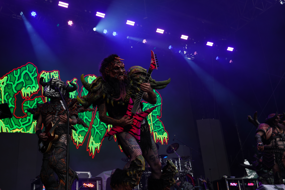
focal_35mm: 41
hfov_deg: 47.4
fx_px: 325
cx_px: 142
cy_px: 95
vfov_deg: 32.6
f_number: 4.5
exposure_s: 1/125
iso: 100
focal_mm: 41
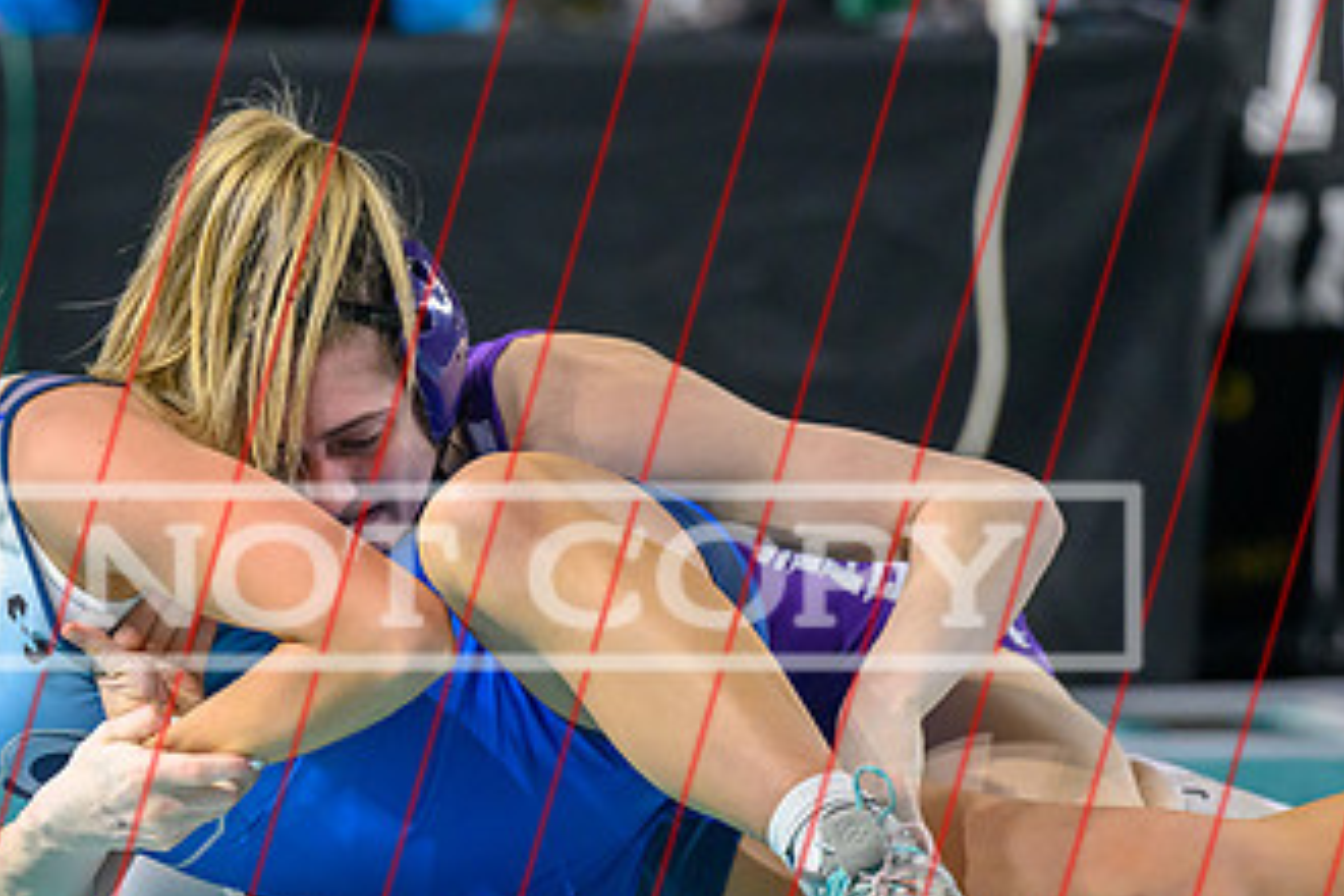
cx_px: 216
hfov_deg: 4.4
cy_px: 693
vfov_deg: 2.9
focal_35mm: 466
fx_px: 17396
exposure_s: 1/800
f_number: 2.8
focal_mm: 200
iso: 2200
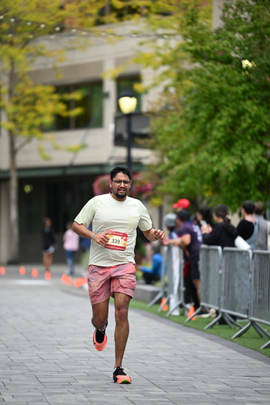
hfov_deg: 6.9
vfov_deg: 10.3
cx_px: 135
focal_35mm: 200
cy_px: 202
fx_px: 2248
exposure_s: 1/2000
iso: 640
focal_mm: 200
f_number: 2.8
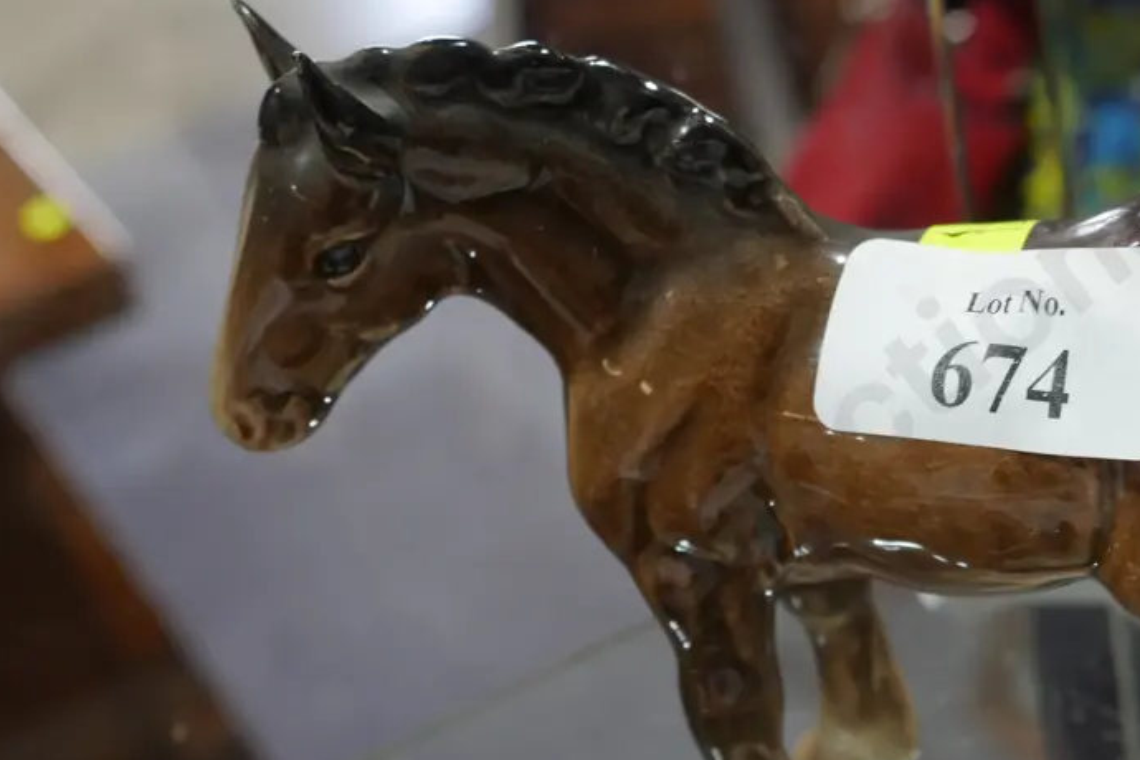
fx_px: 2248
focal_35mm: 71
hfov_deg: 28.1
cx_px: 816
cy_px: 463
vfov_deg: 19.2
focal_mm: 23
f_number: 5.6
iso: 640
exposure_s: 1/60
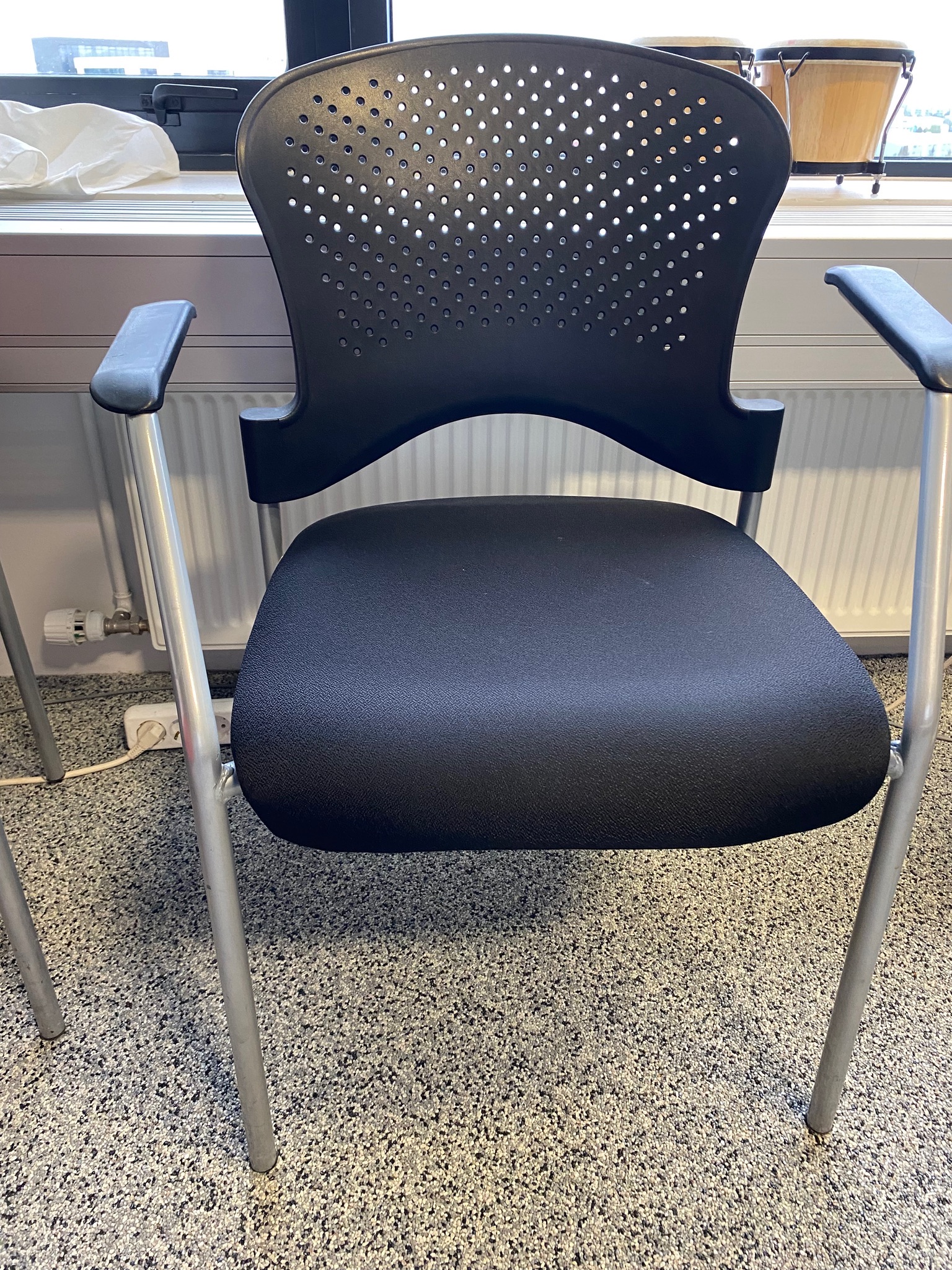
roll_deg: -0.6
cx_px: 476
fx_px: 953
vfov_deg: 67.3
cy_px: 635
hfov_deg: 53.1
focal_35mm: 26
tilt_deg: -29.4
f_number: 1.8
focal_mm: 4.25
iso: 200
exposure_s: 1/60
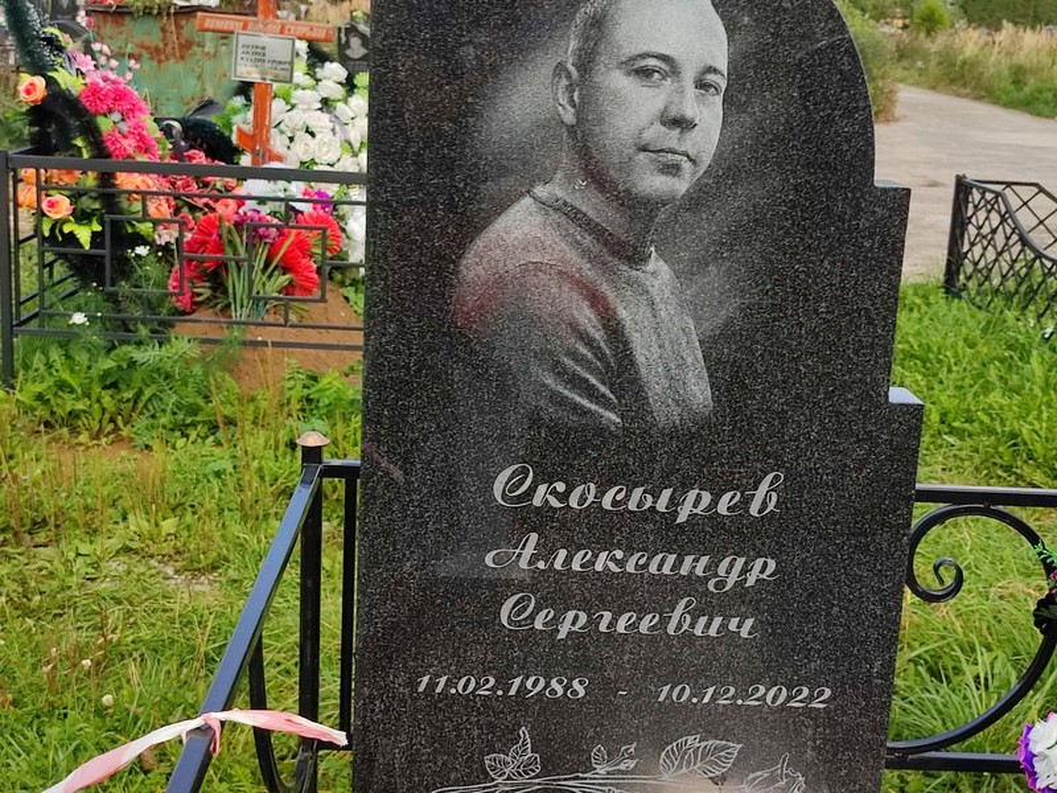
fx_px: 763
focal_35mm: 25
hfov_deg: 69.4
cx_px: 528
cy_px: 396
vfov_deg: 54.9
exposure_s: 1/302
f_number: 1.9
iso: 50
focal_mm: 6.04
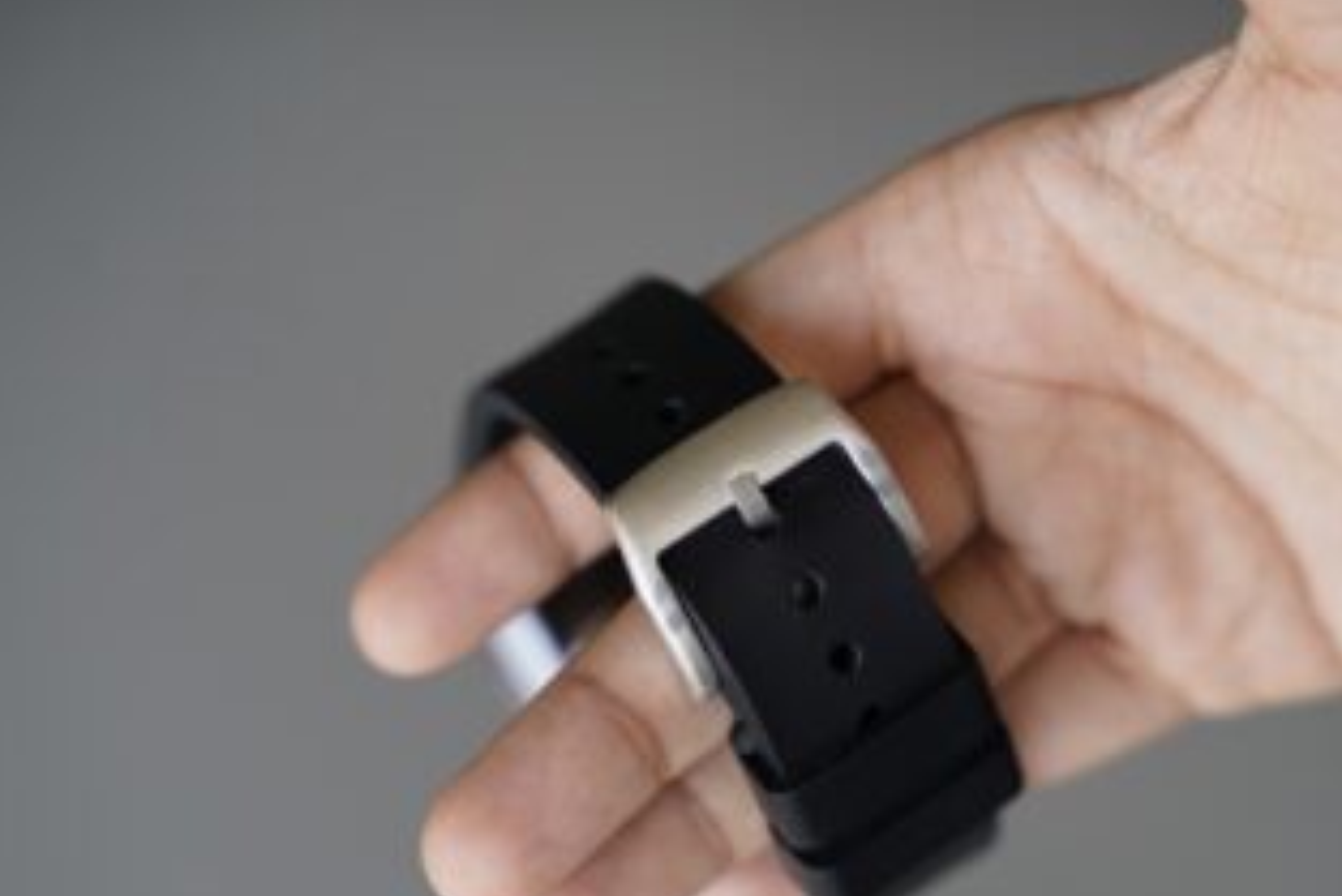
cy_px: 538
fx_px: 3580
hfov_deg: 21.2
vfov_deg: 14.3
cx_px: 767
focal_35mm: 96
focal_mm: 75
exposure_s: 1/160
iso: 320
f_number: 4
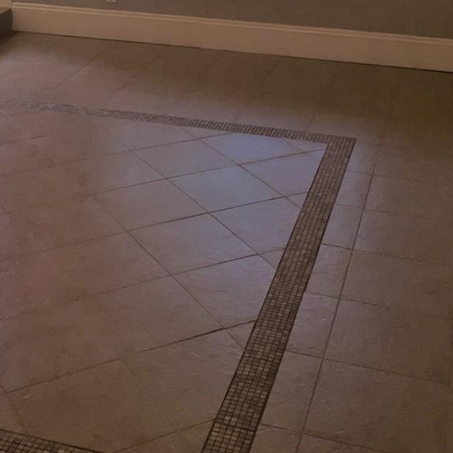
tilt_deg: -9.2
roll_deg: +1.0
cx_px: 128
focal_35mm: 65
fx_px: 962
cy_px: -41
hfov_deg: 26.2
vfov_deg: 24.7
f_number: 2.2
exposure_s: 1/60
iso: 40
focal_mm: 4.15
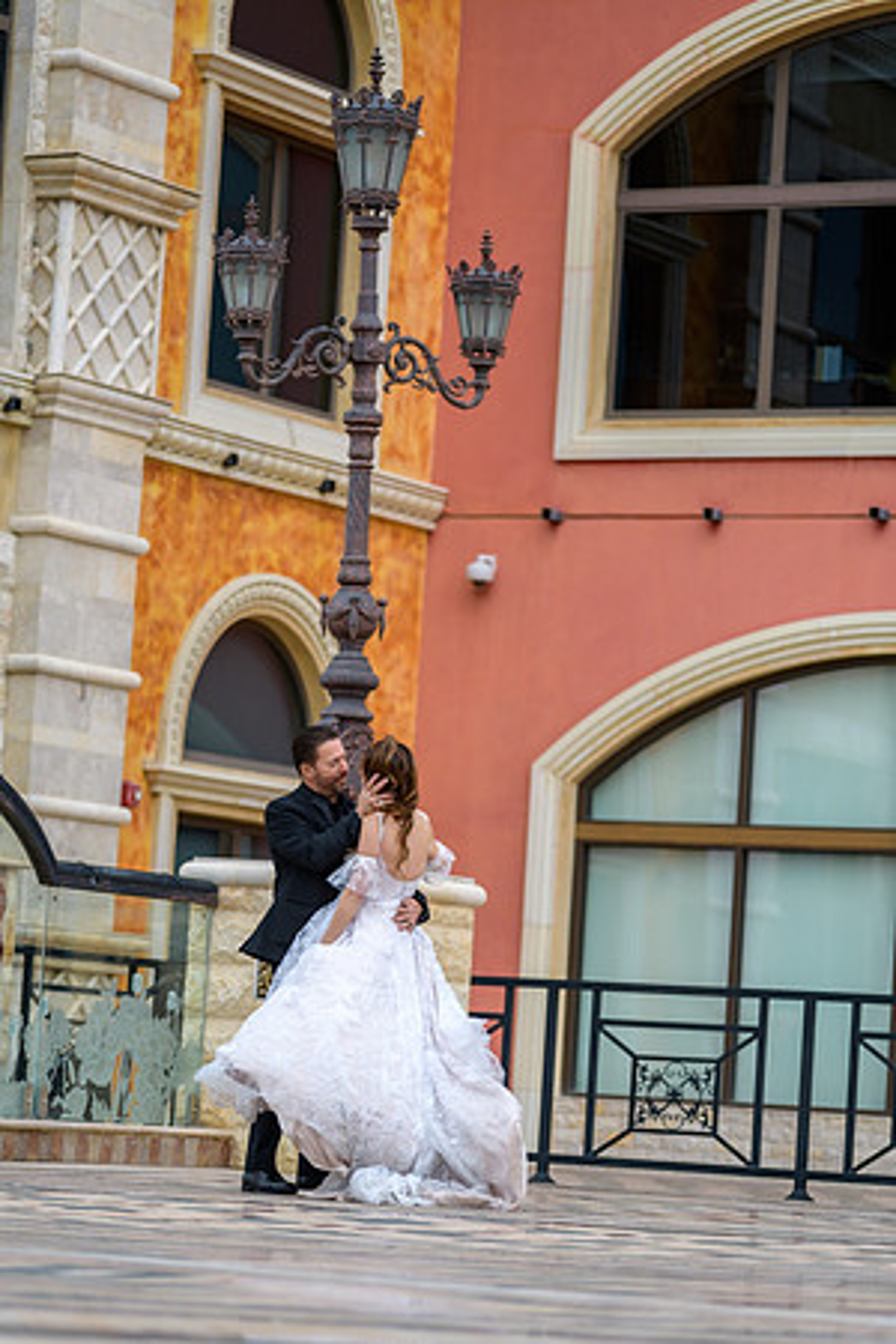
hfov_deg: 10.2
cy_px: 672
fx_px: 5040
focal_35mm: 135
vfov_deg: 15.2
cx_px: 448
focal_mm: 135
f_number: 2.8
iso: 400
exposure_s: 1/2000
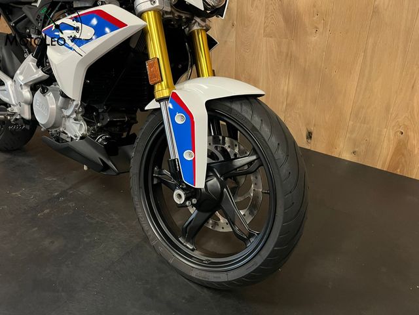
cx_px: 210
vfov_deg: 53.1
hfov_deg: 67.3
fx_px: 315
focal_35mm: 26
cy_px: 158
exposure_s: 1/33
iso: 640
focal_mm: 5.1
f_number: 1.6
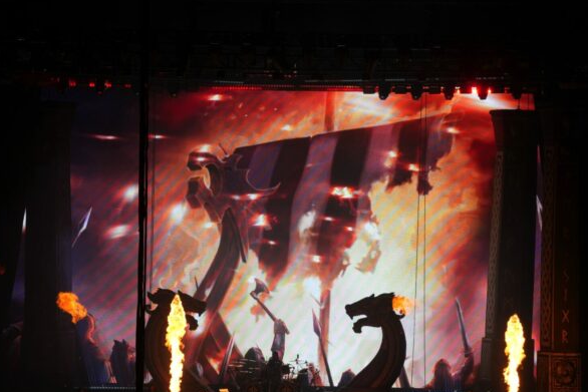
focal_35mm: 177
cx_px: 376
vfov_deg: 7.8
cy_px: 243
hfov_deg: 11.6
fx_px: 2892
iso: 200
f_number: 5.6
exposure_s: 1/160
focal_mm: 90
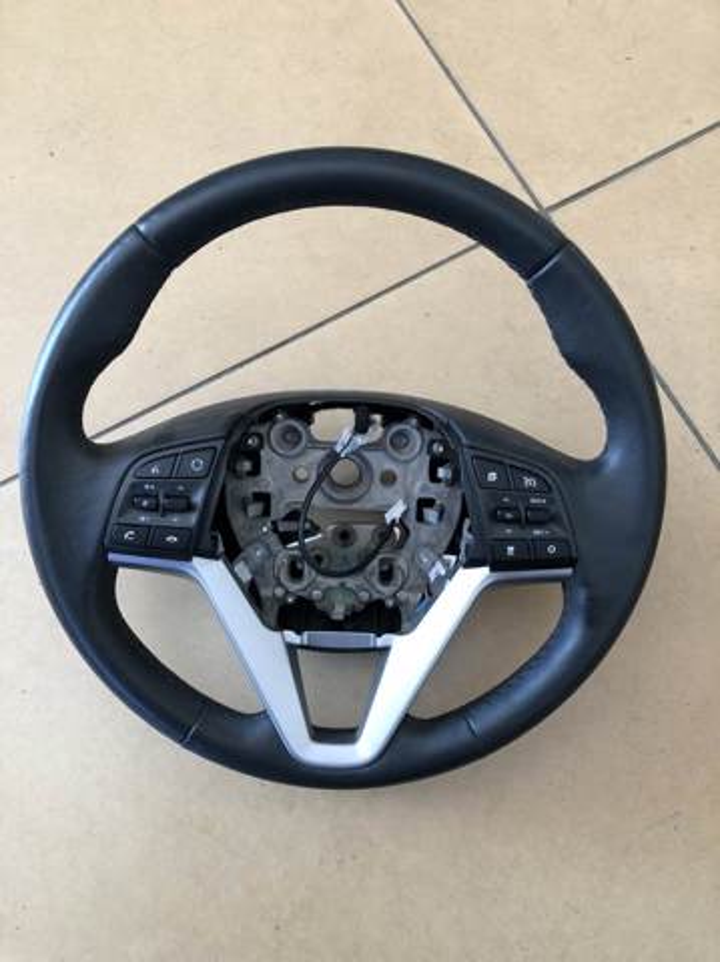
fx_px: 778
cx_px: 360
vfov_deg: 63.5
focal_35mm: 28
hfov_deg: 49.7
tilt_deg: -74.8
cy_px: 481
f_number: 1.8
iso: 50
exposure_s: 1/15
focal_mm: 4
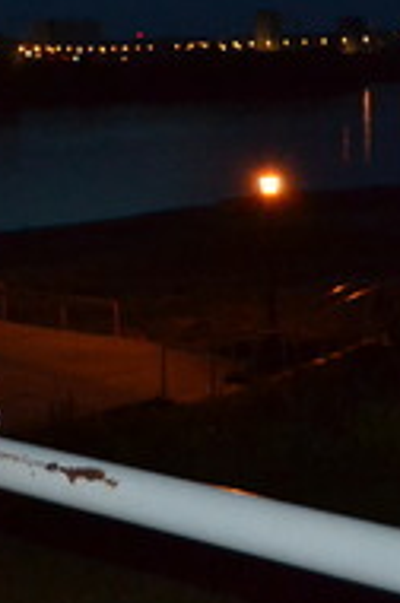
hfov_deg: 15.0
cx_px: -117
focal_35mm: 87
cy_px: 113
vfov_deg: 23.1
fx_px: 1455
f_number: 3.8
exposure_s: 1/60
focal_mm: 22
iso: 3200
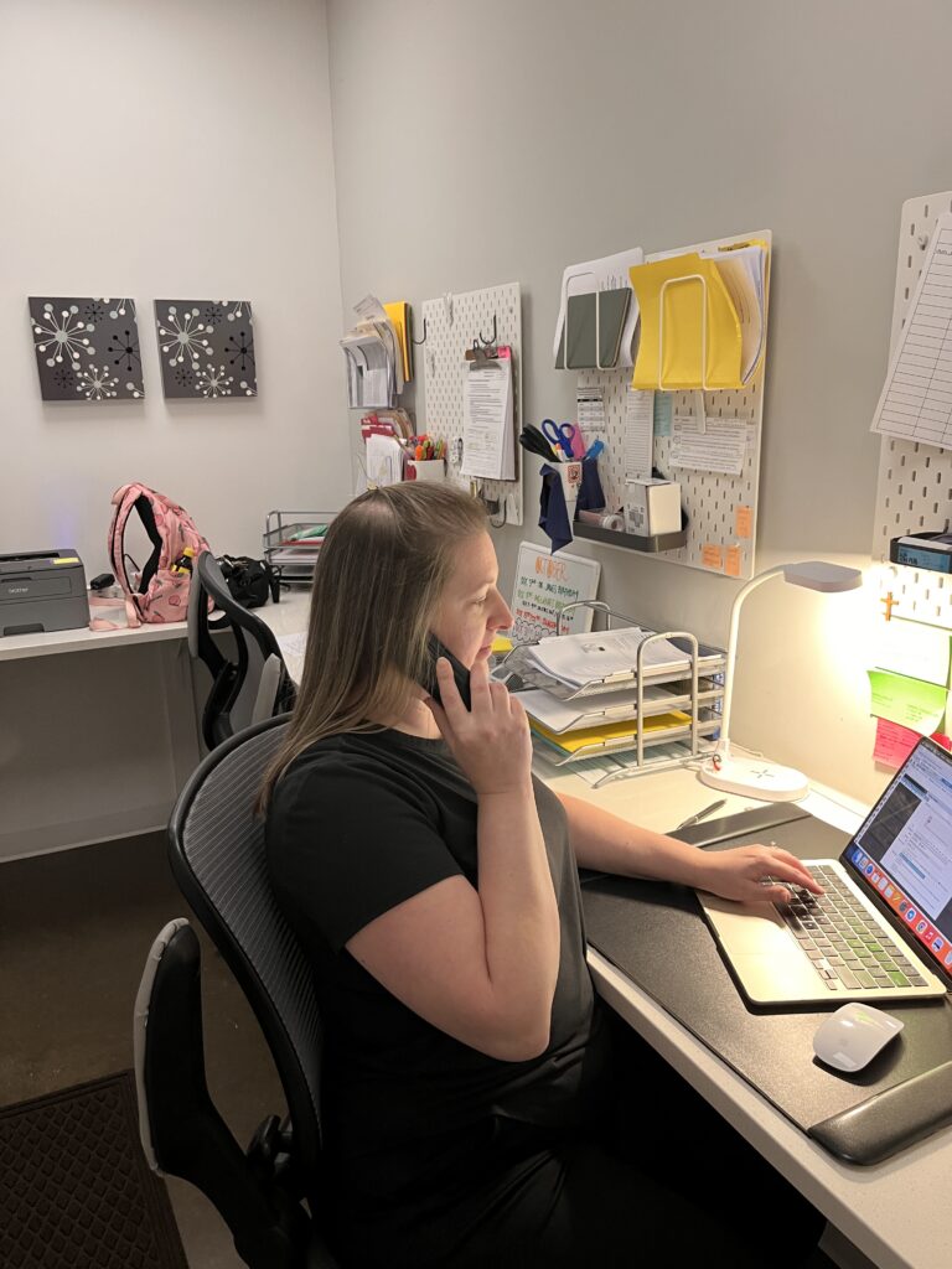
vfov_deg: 67.3
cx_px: 476
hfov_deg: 53.1
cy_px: 634
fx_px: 953
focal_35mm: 26
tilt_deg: -14.9
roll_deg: +1.2
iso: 320
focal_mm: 5.1
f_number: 1.6
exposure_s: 1/60
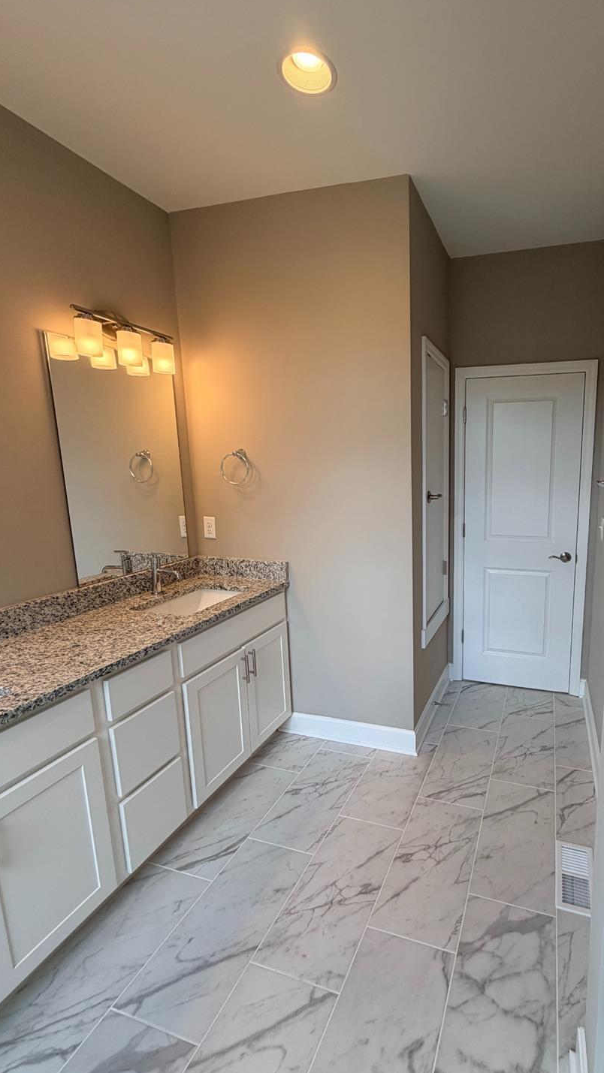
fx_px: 455
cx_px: 420
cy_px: 541
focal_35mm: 16
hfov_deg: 64.7
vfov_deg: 99.4
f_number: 2.2
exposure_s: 1/121
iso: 64
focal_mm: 2.22
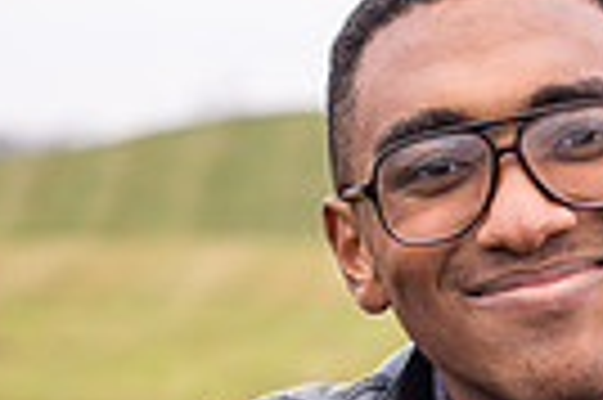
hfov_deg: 9.4
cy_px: 398
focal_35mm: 217
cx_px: 598
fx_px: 3630
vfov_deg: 6.3
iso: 200
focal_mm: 50
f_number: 2.8
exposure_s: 1/60
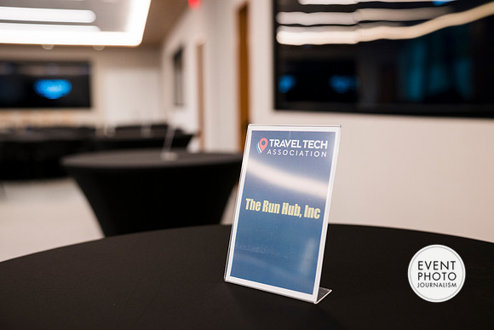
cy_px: 165
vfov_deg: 30.5
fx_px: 604
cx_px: 247
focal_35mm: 44
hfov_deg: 44.5
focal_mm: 44
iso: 720
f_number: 3.2
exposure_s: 1/200
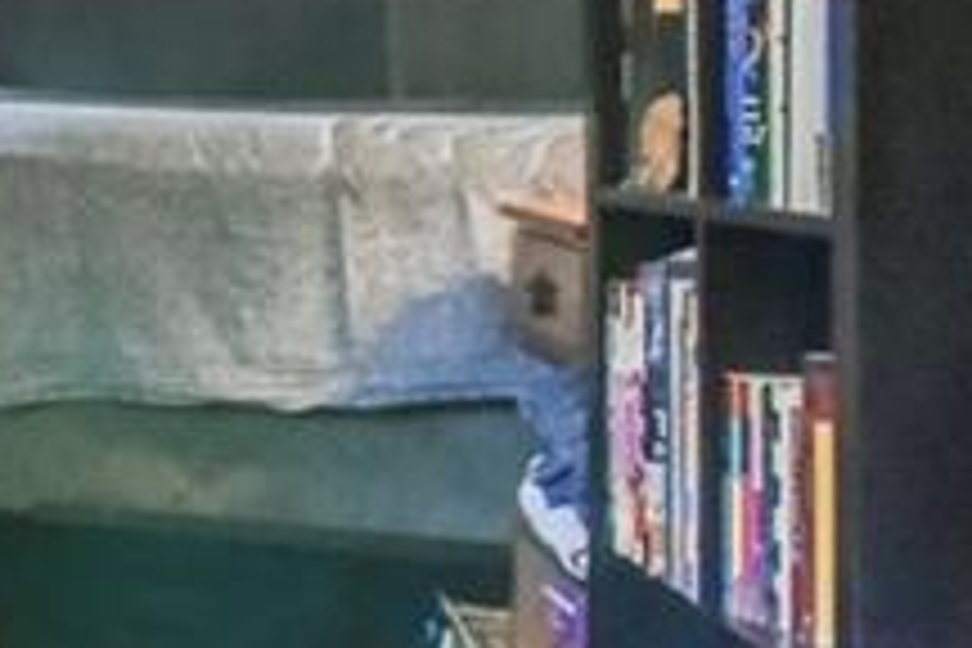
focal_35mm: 76
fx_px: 2052
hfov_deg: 15.7
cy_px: -43
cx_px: -1282
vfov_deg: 17.4
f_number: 5.6
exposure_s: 1/200
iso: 4000
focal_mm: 16
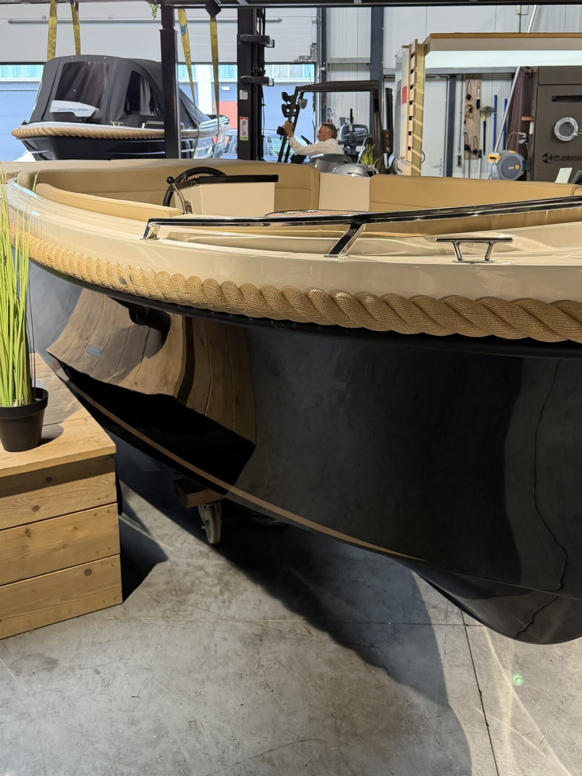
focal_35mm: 35
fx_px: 784
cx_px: 309
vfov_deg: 52.2
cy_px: 300
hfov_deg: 40.7
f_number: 1.78
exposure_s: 1/100
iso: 200
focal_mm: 6.76
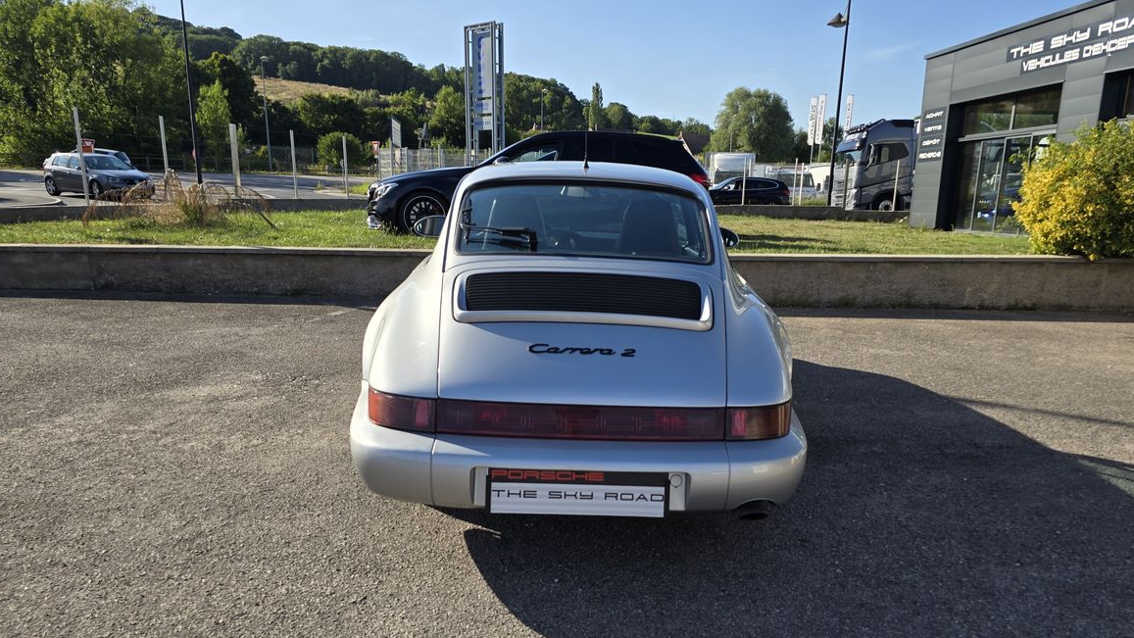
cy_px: 376
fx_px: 782
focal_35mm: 26
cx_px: 580
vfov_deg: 44.2
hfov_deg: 71.9
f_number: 1.7
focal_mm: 6.3
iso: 12
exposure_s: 1/591
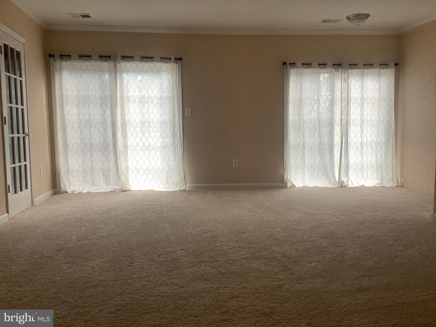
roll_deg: +0.8
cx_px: 218
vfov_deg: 45.4
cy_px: 164
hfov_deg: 58.4
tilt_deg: -5.5
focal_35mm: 31
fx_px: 390
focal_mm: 3.3
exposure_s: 1/100
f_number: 2.4
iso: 64
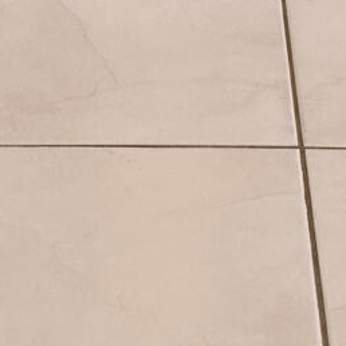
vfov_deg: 8.5
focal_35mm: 158
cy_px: -805
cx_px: 184
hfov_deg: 11.1
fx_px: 1787
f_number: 14
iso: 1250
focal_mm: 16
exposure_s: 1/3
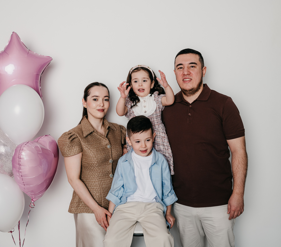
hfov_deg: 42.2
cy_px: 122
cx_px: 131
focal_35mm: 42
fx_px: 364
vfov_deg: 37.4
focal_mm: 35
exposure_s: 1/160
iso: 80
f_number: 5.6
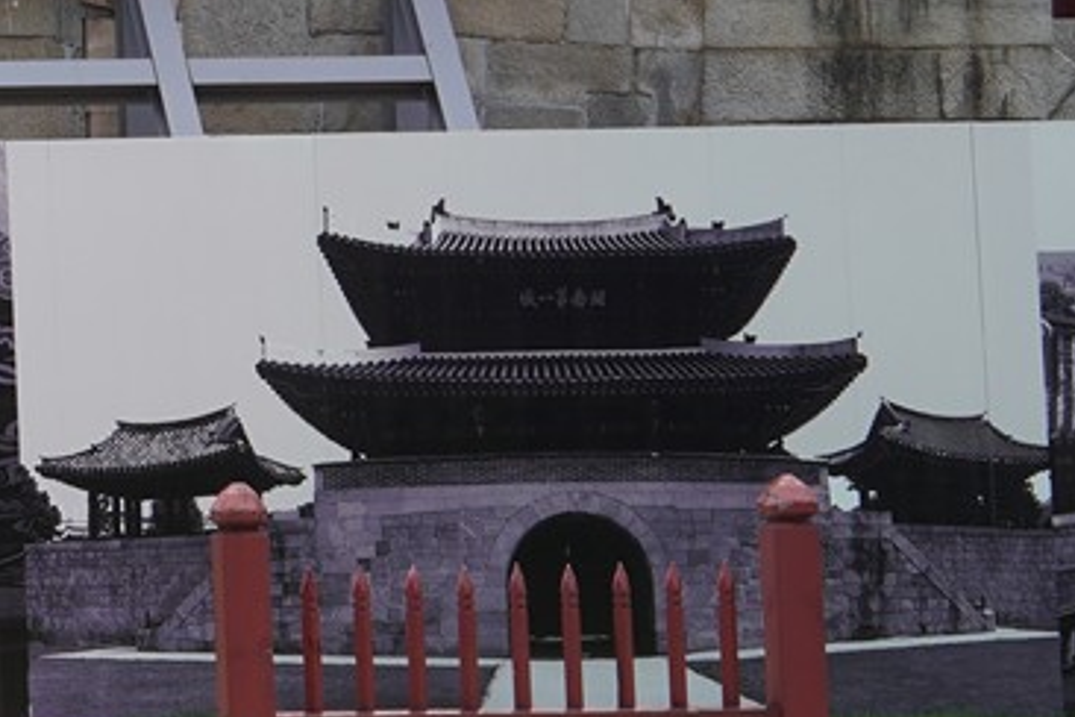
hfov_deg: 9.8
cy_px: -253
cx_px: -1228
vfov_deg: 7.1
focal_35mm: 191
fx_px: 5703
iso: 200
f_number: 16
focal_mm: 35
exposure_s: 1/100
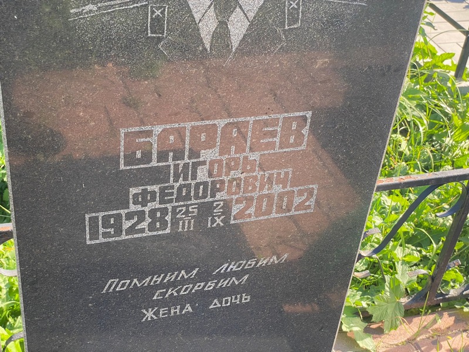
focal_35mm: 52
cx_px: 234
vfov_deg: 28.0
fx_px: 705
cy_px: 176
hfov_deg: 36.8
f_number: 2
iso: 20
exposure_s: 1/225
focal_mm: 6
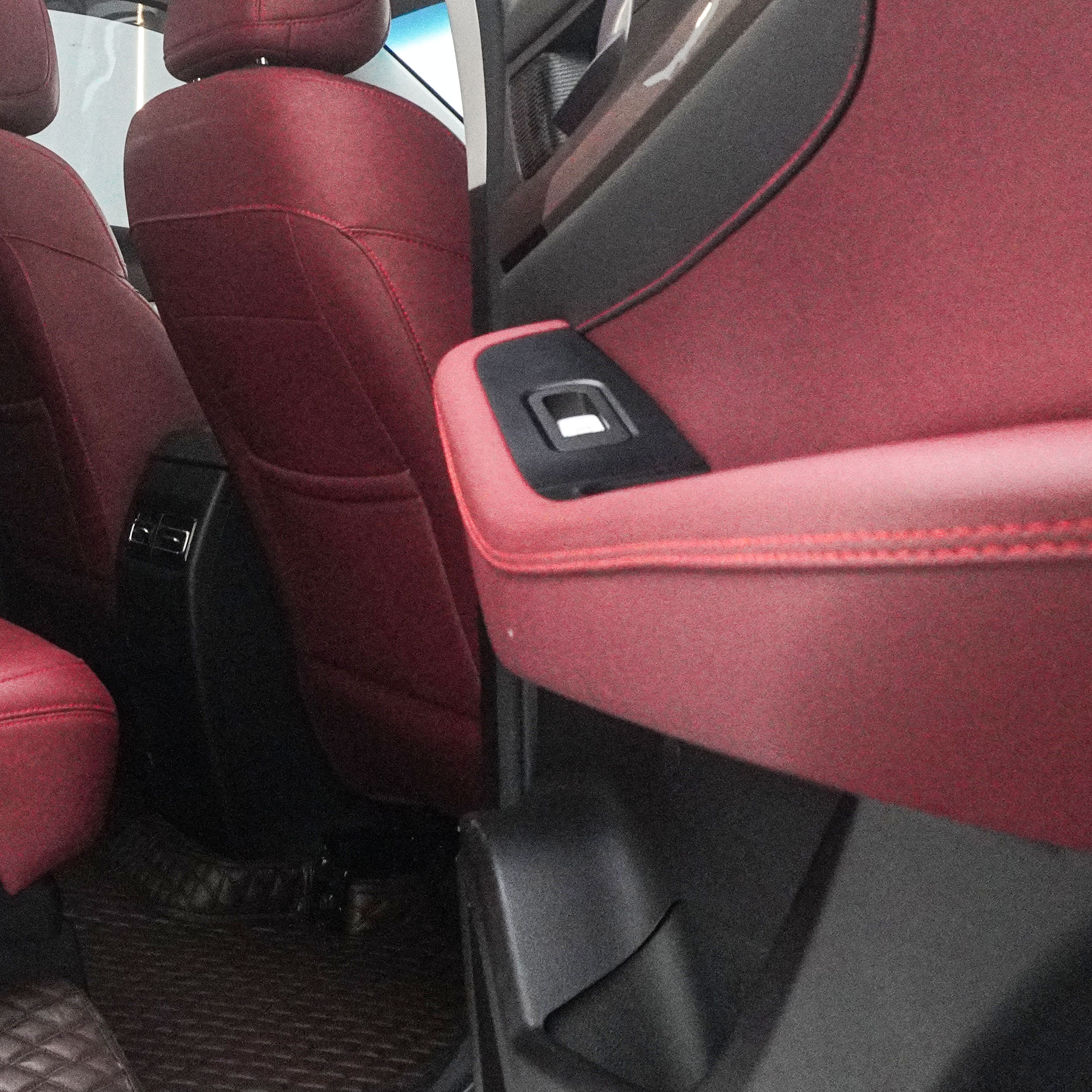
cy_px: 294
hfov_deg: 31.6
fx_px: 1749
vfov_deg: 34.1
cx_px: -41
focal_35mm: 49
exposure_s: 1/80
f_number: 6.3
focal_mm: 16
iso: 5000
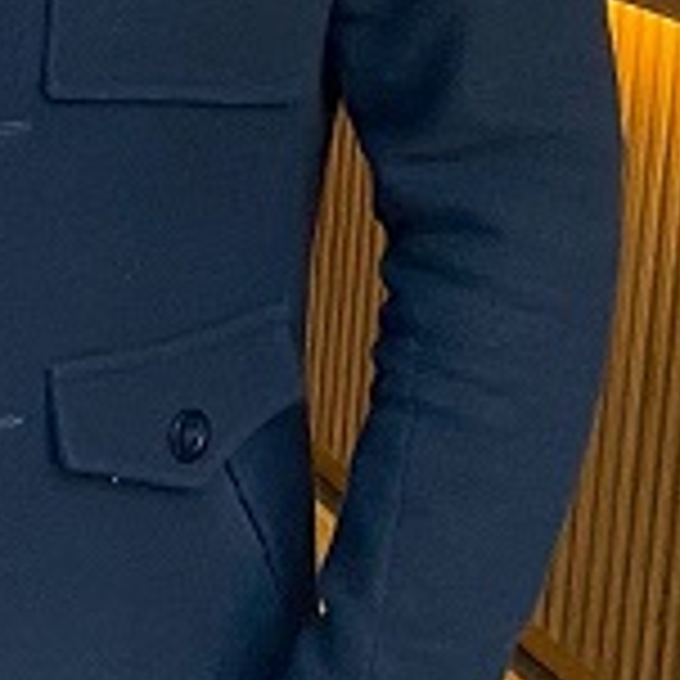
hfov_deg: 11.9
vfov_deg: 14.0
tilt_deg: -10.1
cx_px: -898
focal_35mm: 122
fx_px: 2711
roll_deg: -0.4
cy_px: -90
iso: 100
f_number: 1.8
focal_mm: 4.25
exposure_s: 1/60
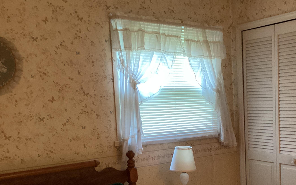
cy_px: 136
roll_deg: +2.1
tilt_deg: -4.9
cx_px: 207
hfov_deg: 41.8
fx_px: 379
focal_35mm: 47
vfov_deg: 27.1
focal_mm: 3.3
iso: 320
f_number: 2.4
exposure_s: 1/40
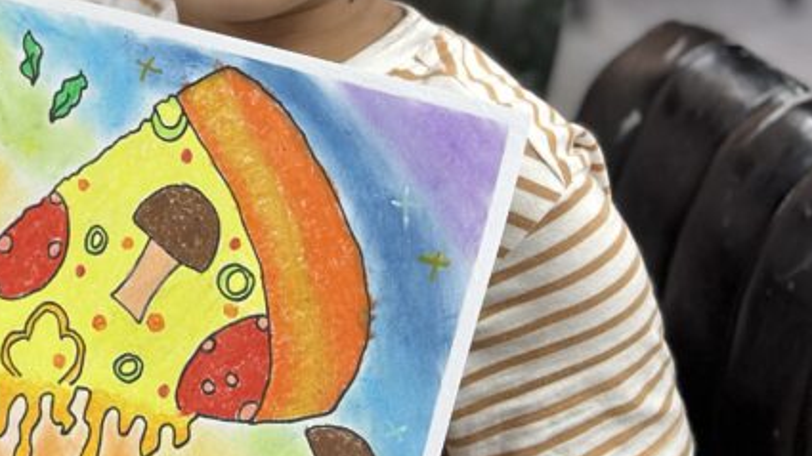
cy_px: -4
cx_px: -97
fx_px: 2648
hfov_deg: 16.8
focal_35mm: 123
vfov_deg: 9.8
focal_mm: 6.86
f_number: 1.78
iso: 125
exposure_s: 1/100
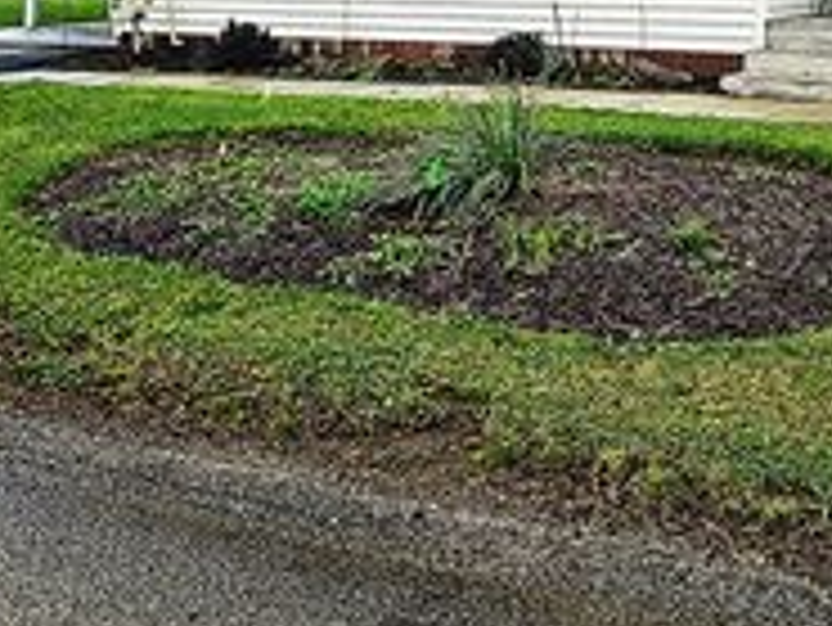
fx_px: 1491
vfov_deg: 21.7
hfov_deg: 30.6
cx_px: 634
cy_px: -151
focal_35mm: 62
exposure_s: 1/1218
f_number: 1.8
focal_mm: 5.4
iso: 25
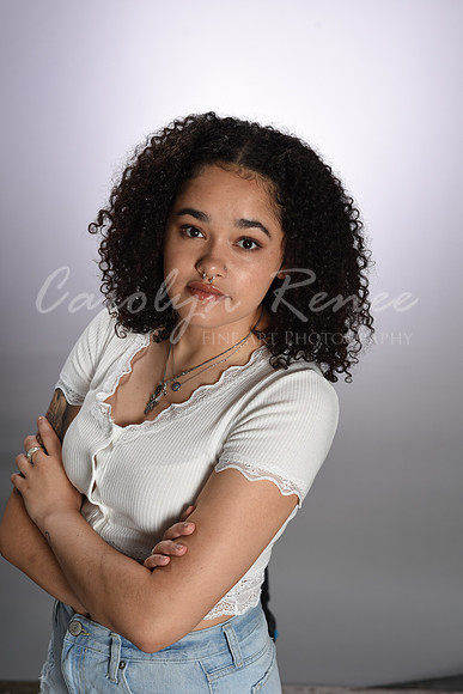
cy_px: 347
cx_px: 232
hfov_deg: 16.1
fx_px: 1639
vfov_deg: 23.9
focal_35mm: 85
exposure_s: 1/100
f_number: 7.1
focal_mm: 85
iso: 200
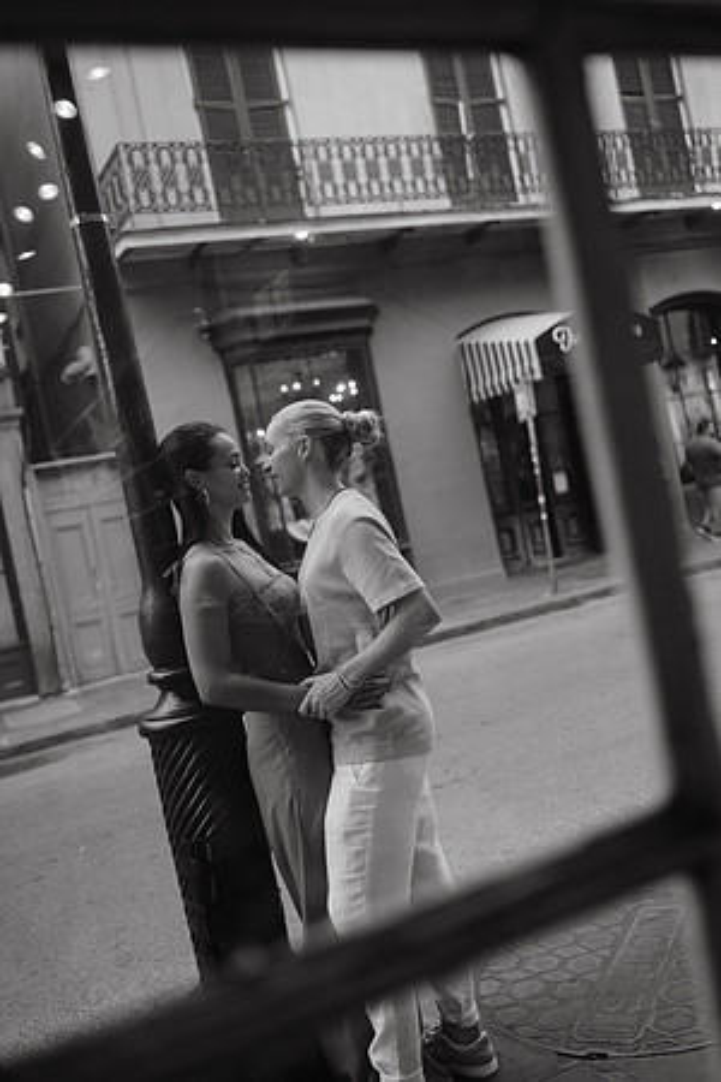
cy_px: 541
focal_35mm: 35
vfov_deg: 54.4
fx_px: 1051
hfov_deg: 37.9
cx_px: 360
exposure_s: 1/640
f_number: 2
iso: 800
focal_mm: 35
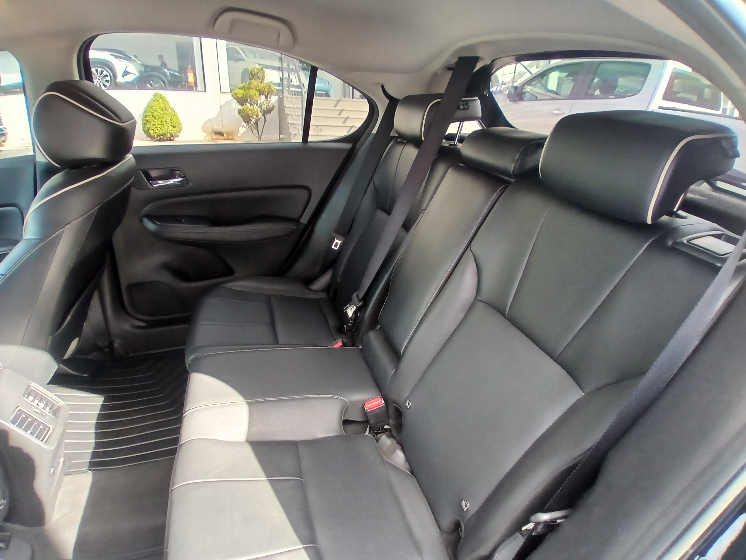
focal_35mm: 17
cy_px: 280
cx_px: 373
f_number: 2.2
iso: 80
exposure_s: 1/40
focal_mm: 1.4
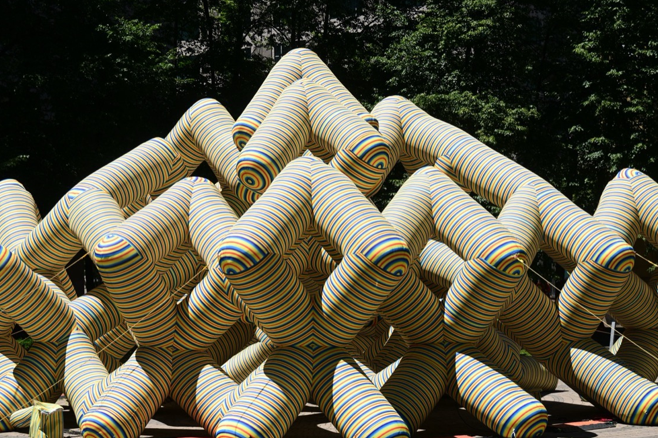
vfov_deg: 18.2
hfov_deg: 27.0
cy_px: 252
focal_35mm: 75
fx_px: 1370
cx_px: 277
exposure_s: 1/800
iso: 160
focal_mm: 40
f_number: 6.3
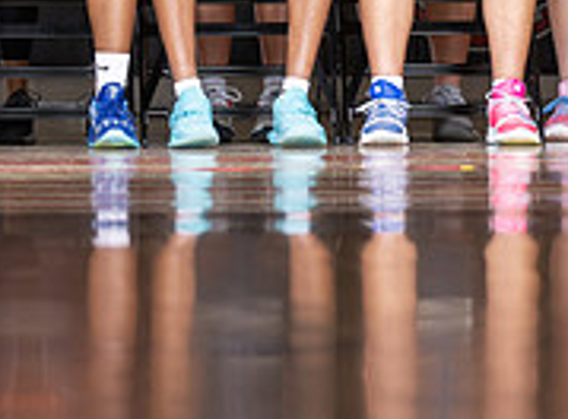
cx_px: 84
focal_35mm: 276
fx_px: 4502
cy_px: -239
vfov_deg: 5.3
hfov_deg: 7.2
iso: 80
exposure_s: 1/125
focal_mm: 70
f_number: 5.6
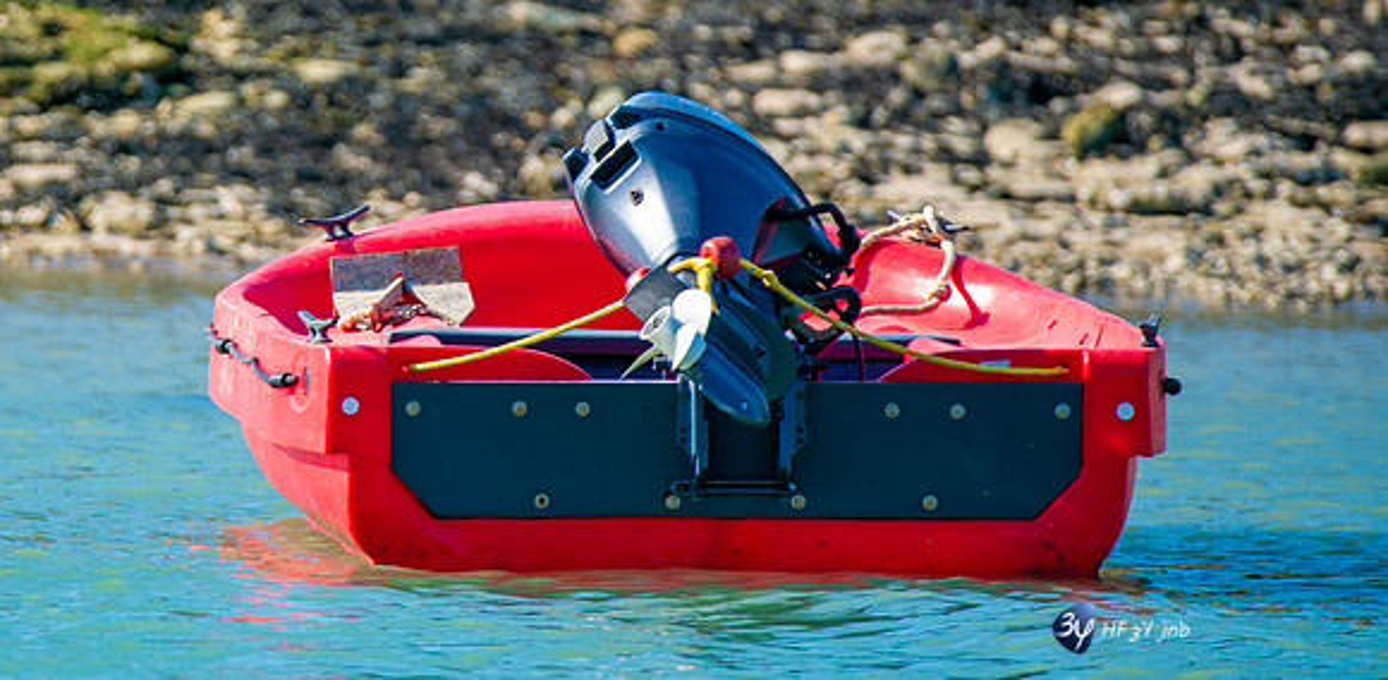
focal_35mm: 951
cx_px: 426
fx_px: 33965
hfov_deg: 2.3
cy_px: 163
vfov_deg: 1.1
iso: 500
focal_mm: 600
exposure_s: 1/640
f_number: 6.3
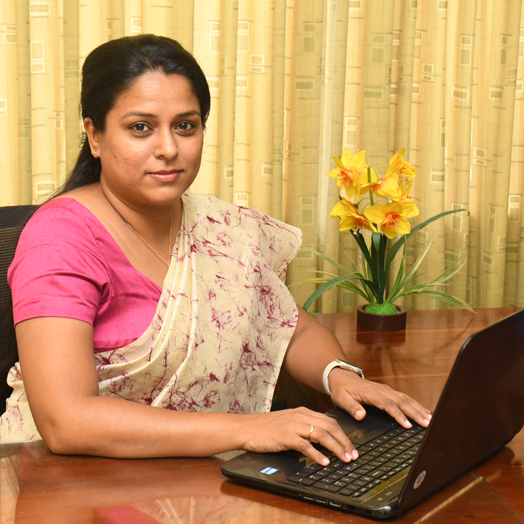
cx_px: 235
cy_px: 262
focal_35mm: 86
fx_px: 1473
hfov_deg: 20.2
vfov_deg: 20.2
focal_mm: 45
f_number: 8
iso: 2500
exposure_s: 1/160
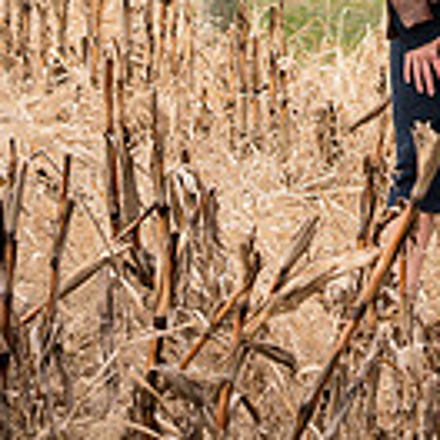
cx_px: 552
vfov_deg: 5.1
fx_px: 4933
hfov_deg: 5.1
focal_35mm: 343
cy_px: -123
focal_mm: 85
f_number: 5
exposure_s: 1/320
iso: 320
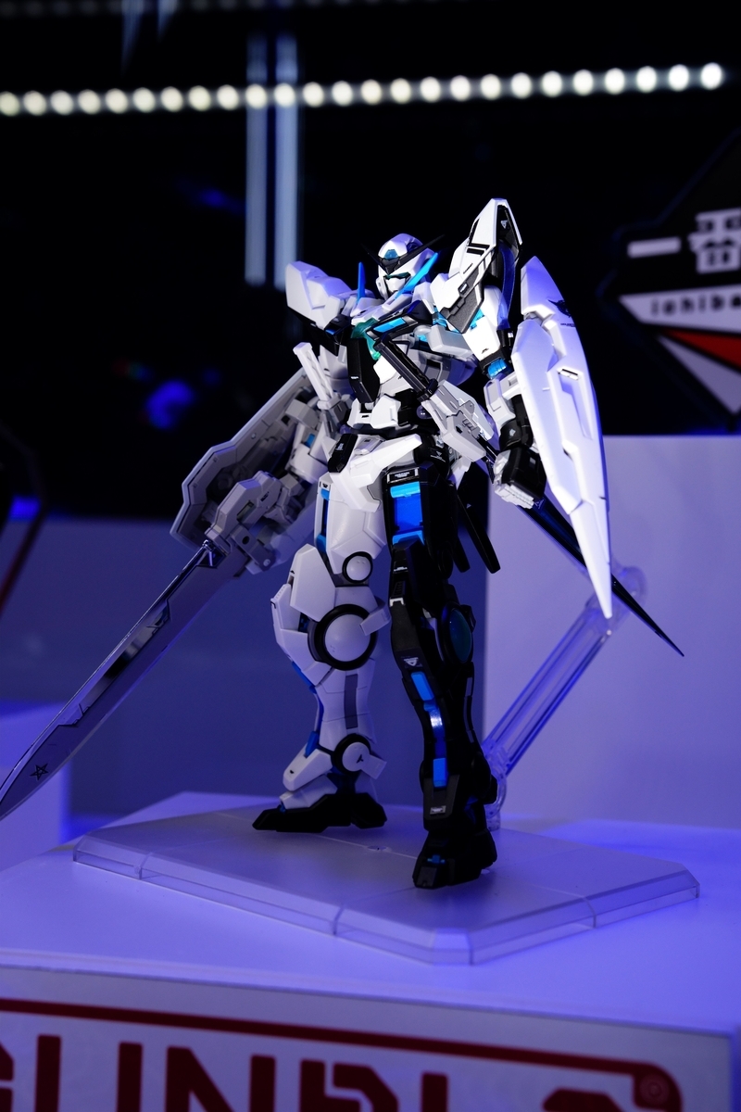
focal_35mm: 40
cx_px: 370
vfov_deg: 48.5
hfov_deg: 33.4
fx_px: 1235
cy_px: 556
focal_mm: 40
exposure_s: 1/40
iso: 500
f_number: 9
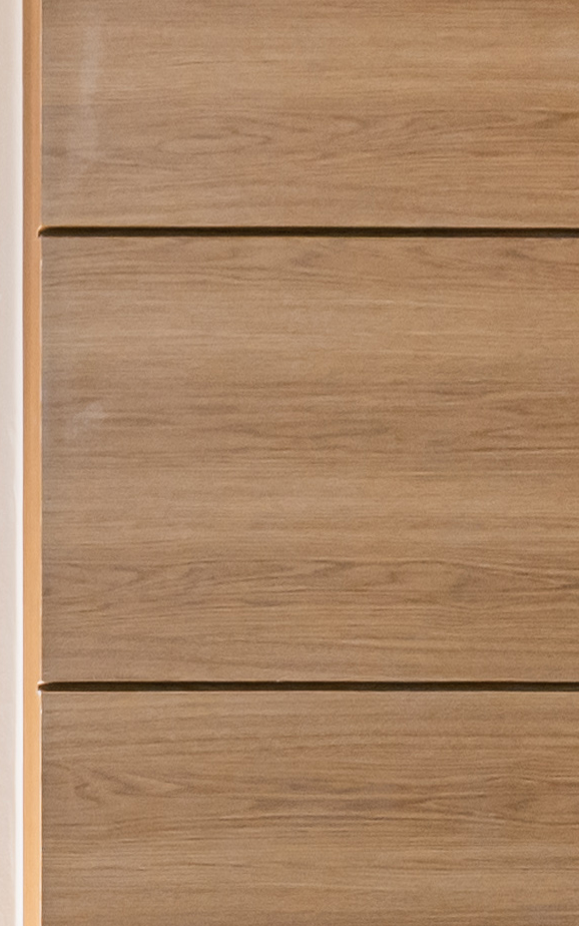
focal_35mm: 86
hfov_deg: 12.6
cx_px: -718
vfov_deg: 20.8
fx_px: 2170
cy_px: 1350
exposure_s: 1/15
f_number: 6.3
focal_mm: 13
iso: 400
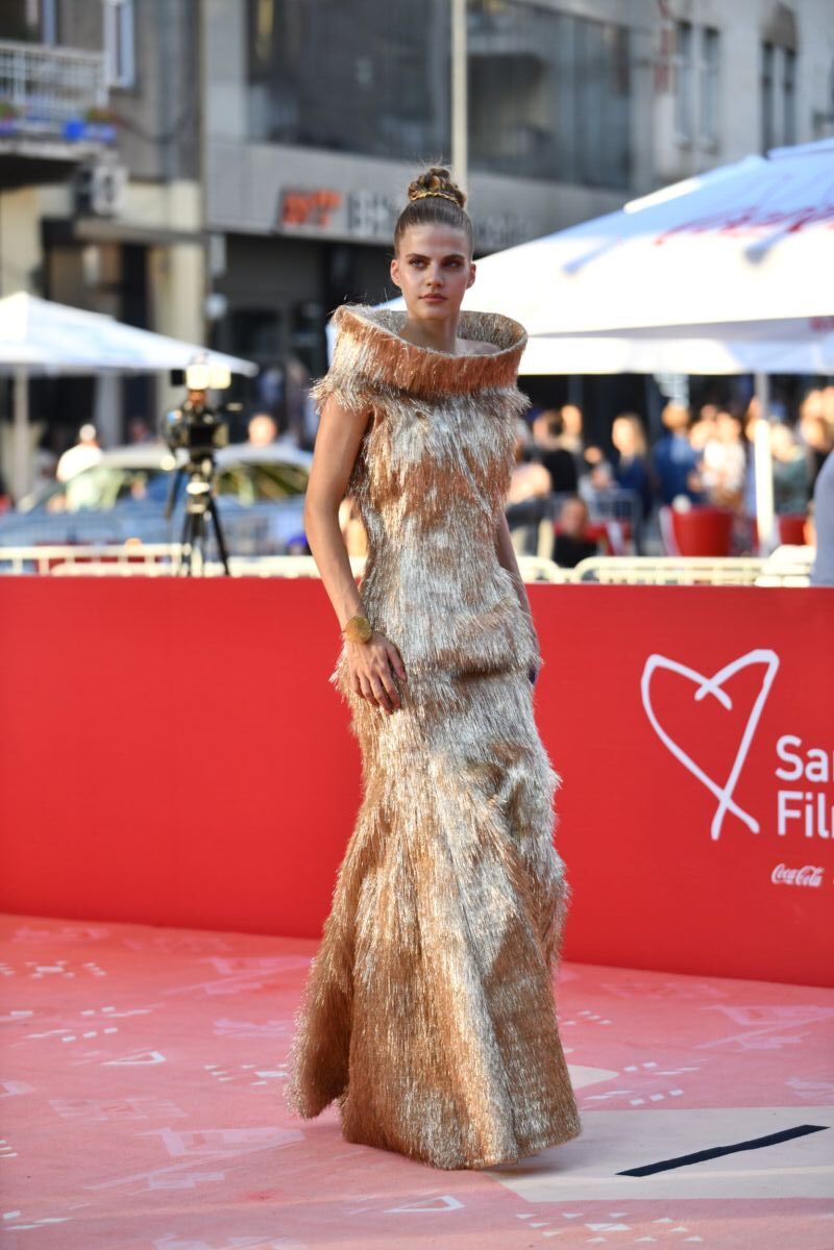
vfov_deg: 17.6
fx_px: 4031
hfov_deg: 11.8
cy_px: 625
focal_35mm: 116
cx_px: 417
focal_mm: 116
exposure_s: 1/2500
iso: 1250
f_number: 2.8
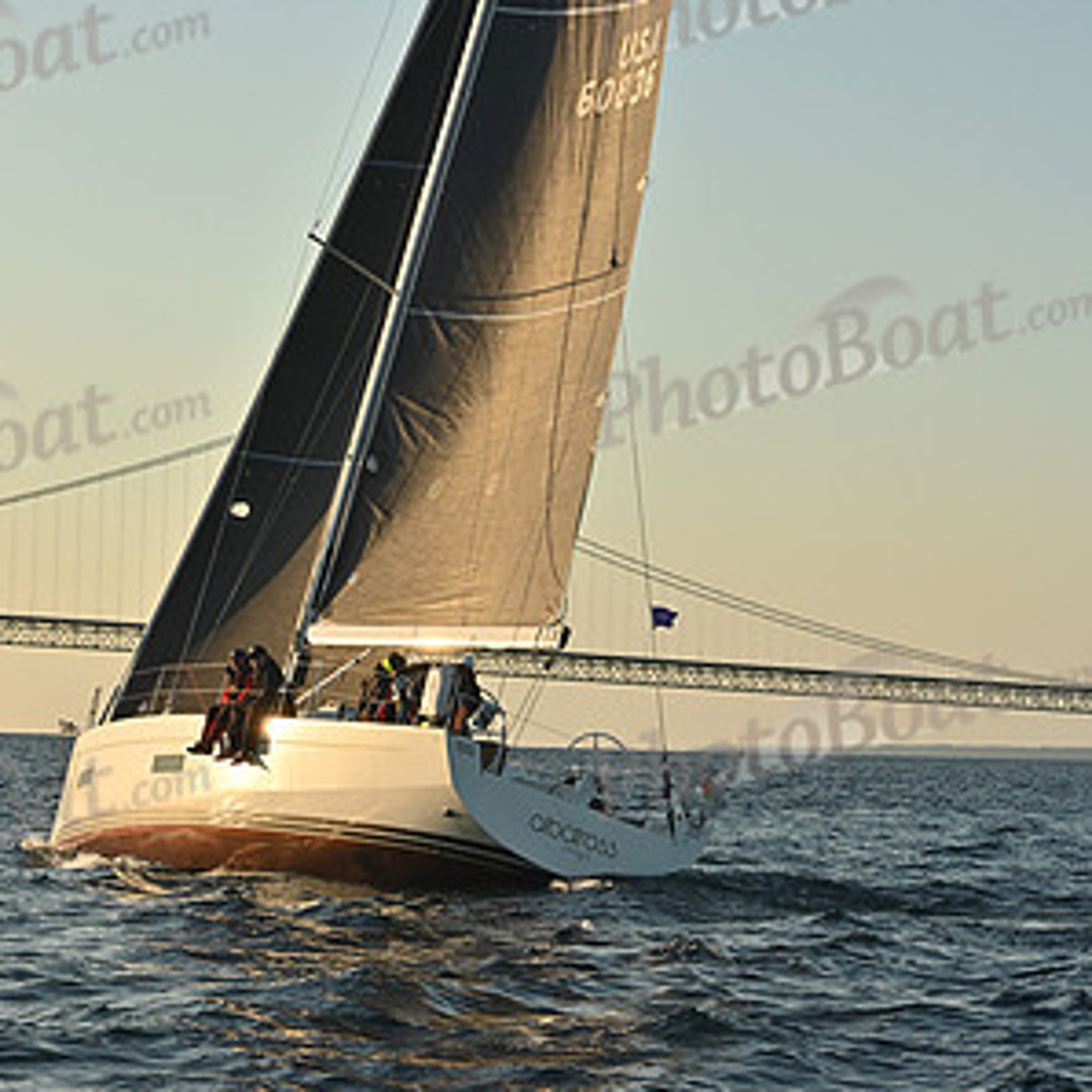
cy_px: 216
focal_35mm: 116
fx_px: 4140
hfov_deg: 15.0
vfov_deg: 14.9
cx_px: 401
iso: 800
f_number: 11
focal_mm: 70
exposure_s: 1/800
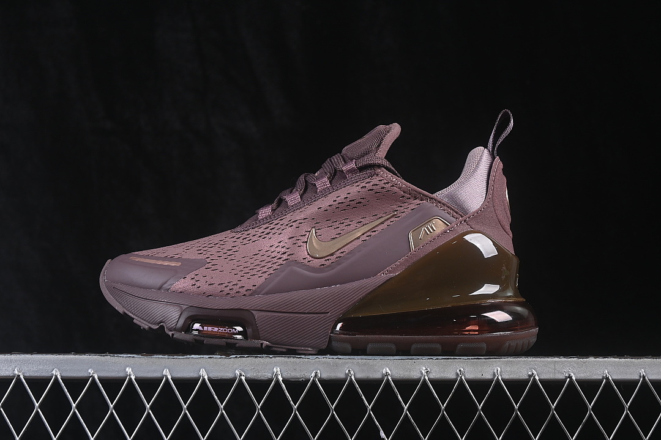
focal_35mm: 75
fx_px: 1377
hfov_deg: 27.0
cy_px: 220
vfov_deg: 18.2
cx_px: 330
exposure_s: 1/80
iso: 160
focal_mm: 50
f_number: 7.1
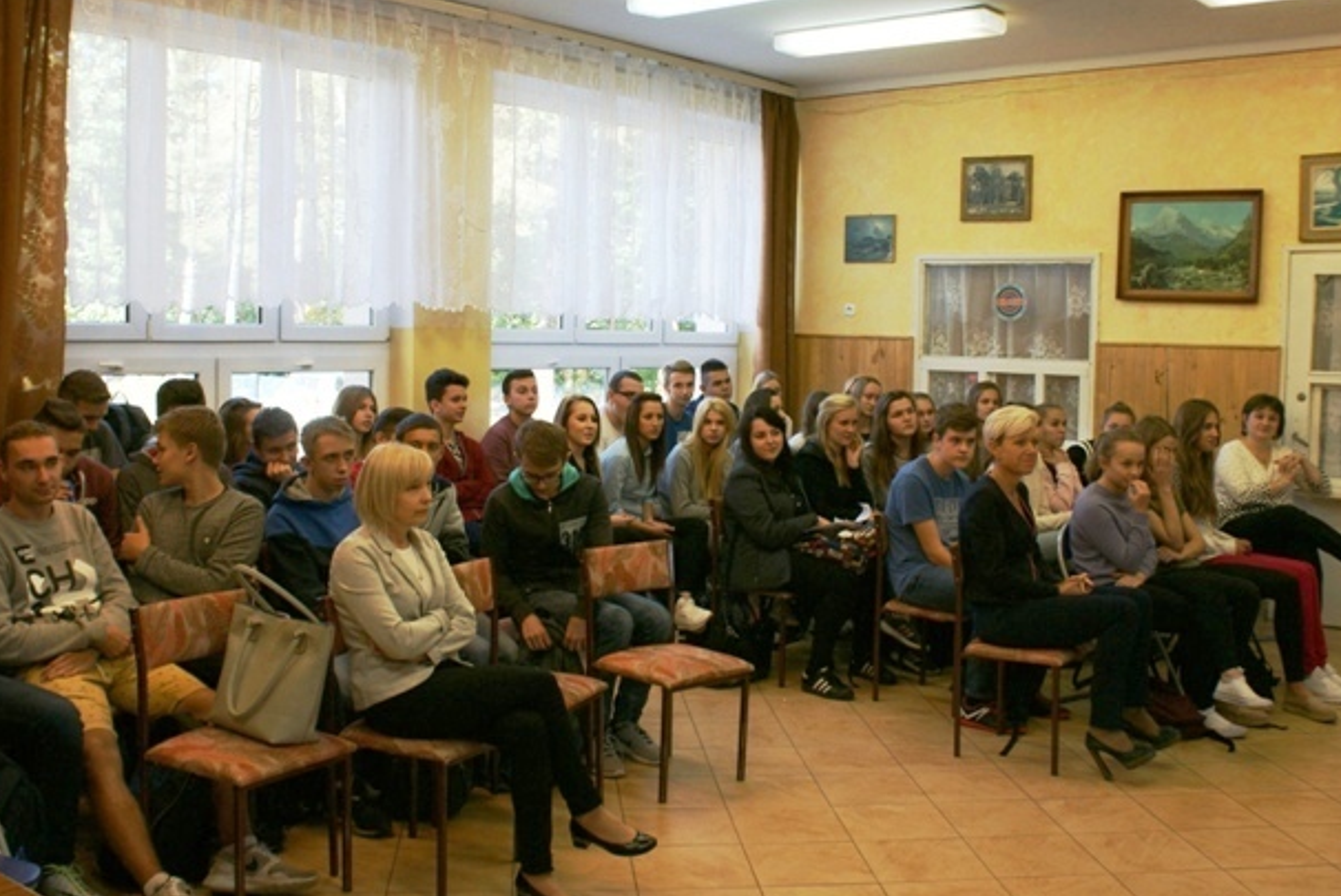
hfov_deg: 50.7
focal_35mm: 38
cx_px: 693
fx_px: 1416
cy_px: 431
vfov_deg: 35.1
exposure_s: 1/80
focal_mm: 24
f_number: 5.6
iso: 250
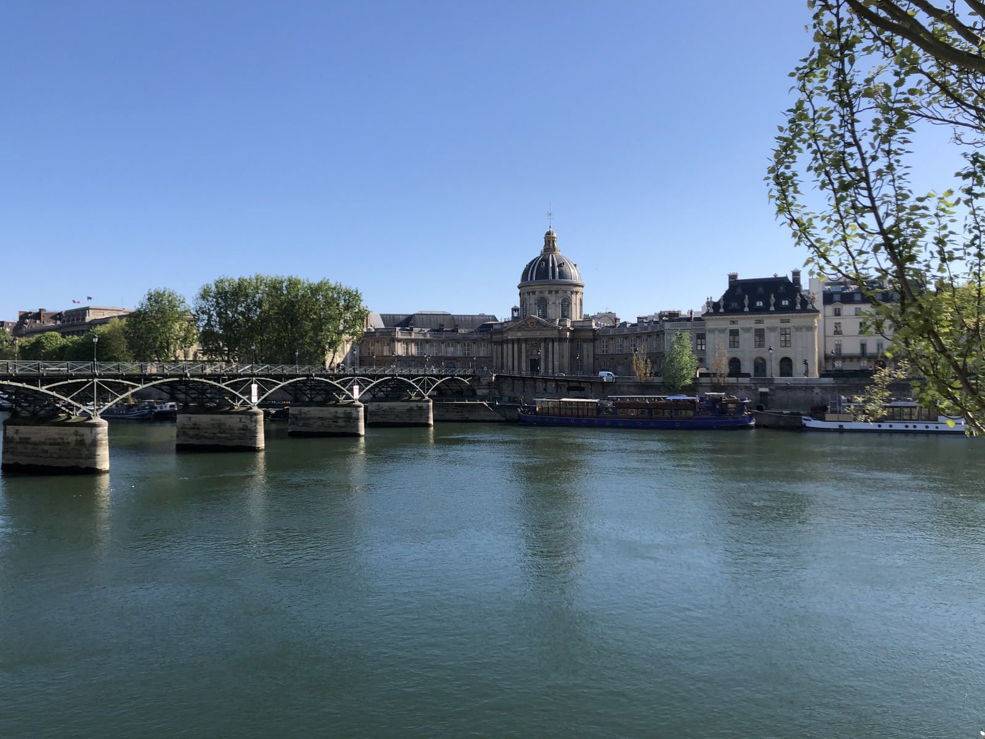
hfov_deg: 63.4
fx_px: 797
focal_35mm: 28
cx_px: 492
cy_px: 370
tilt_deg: -0.3
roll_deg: +0.9
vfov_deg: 49.7
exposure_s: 1/1799
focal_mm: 4
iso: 20
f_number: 1.8
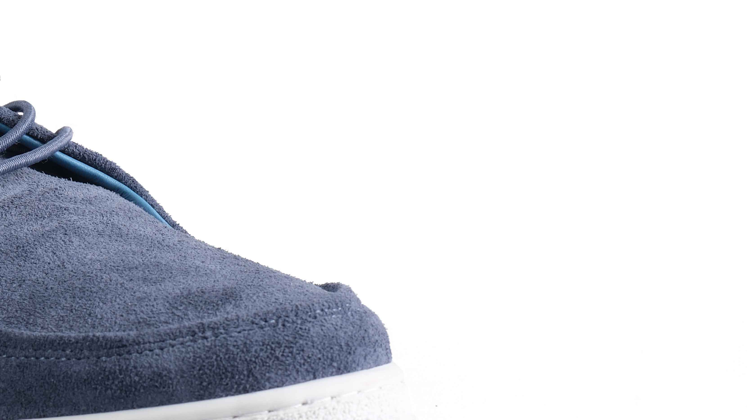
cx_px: -96
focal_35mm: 205
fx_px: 4061
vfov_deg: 5.9
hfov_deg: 10.4
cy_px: 278
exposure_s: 1/2.5
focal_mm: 56
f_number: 9
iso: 125
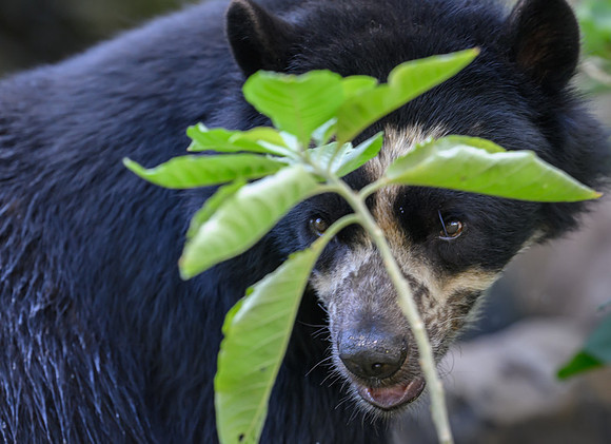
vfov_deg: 2.7
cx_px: 418
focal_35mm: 532
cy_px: 165
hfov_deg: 3.8
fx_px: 9283
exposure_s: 1/400
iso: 2200
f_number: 4
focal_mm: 400
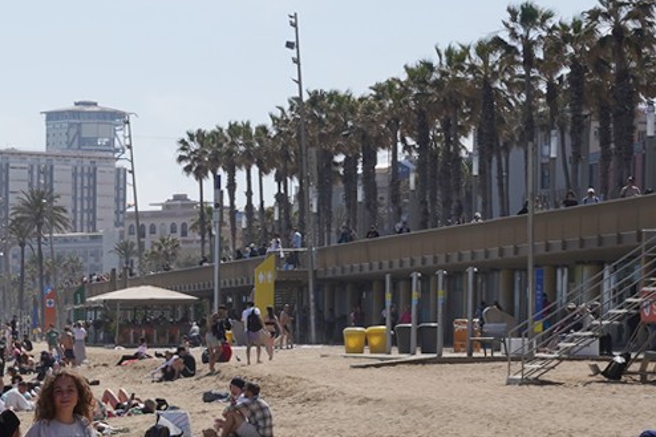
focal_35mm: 162
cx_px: -406
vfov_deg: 8.4
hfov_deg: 12.0
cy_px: 454
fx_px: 2951
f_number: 20
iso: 100
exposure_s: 1/100
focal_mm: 40
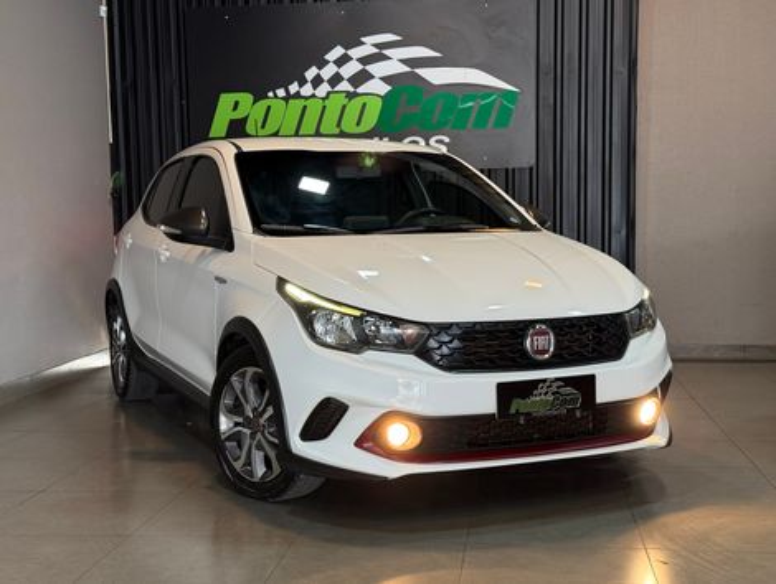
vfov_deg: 30.3
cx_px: 388
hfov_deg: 39.6
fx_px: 1078
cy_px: 292
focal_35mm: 48
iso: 125
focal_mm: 6.76
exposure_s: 1/60
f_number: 1.78
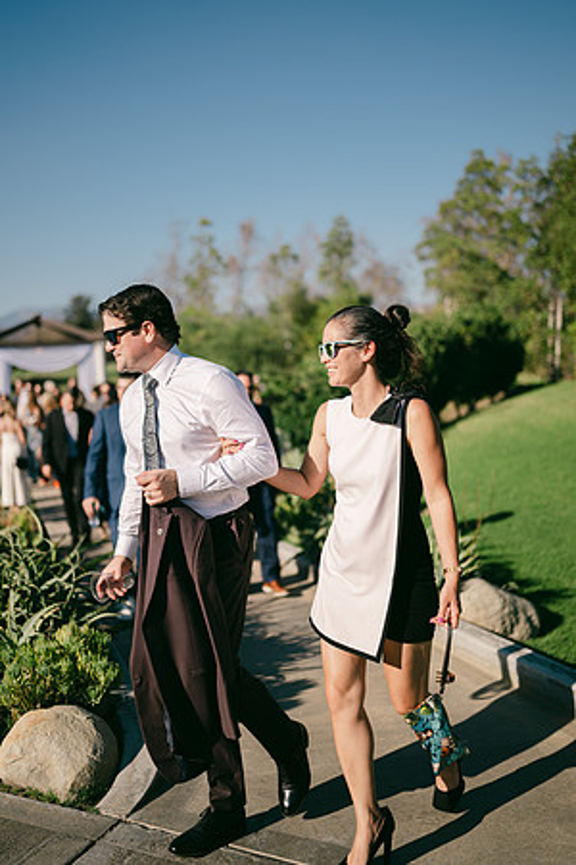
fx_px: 840
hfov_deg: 37.9
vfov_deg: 54.4
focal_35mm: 35
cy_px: 432
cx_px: 288
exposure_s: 1/10000
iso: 64
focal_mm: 35
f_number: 1.3
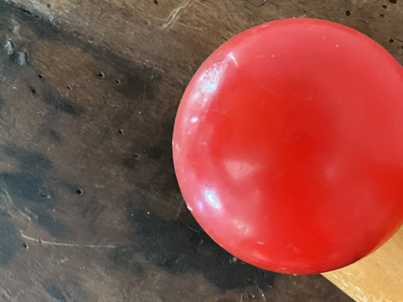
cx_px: 351
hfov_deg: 31.4
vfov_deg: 24.8
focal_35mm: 59
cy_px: 177
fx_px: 687
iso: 400
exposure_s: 1/25
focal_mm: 3
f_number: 1.8
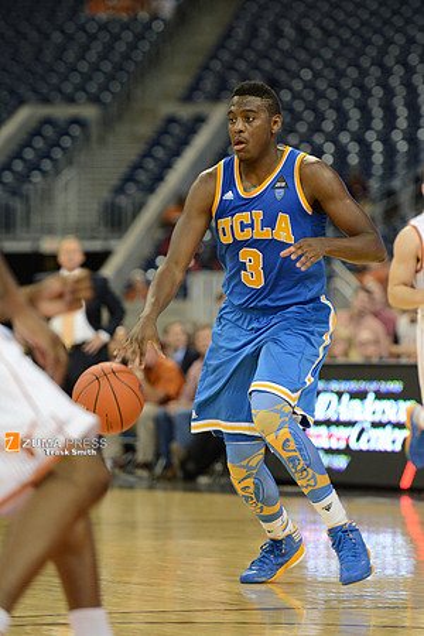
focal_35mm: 160
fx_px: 2826
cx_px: 212
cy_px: 318
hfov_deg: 8.6
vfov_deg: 12.8
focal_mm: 160
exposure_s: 1/1000
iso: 2500
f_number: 2.8
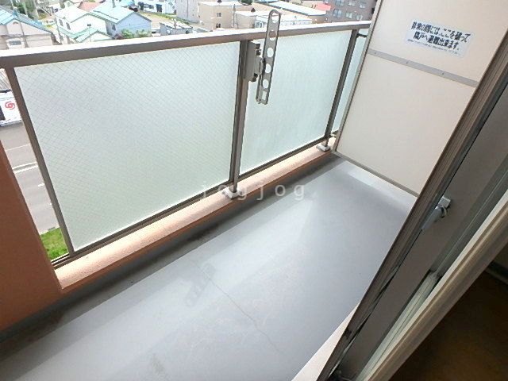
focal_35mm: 21
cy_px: 190
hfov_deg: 79.0
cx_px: 254
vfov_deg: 63.4
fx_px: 308
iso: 125
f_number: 3.5
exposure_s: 1/500
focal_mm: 3.7
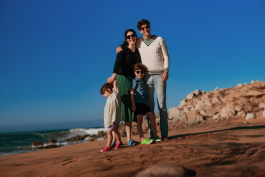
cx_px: 132
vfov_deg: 23.4
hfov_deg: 34.5
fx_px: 427
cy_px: 88
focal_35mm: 58
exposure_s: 1/8000
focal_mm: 58
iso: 50
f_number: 3.2
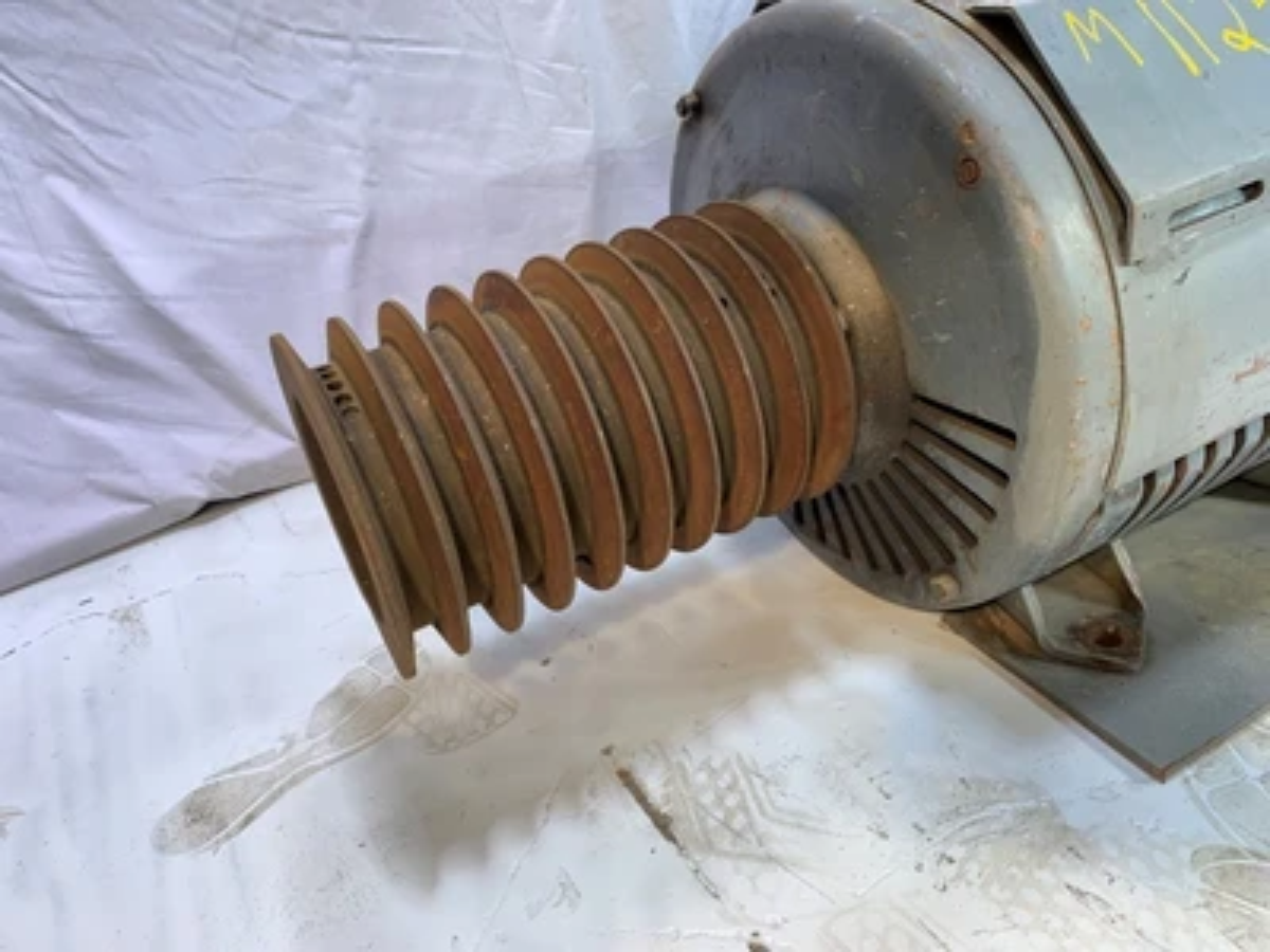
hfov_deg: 67.3
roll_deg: +8.8
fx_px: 954
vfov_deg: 53.1
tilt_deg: -31.1
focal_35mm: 26
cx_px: 635
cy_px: 476
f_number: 1.8
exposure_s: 1/60
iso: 80
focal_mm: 4.25
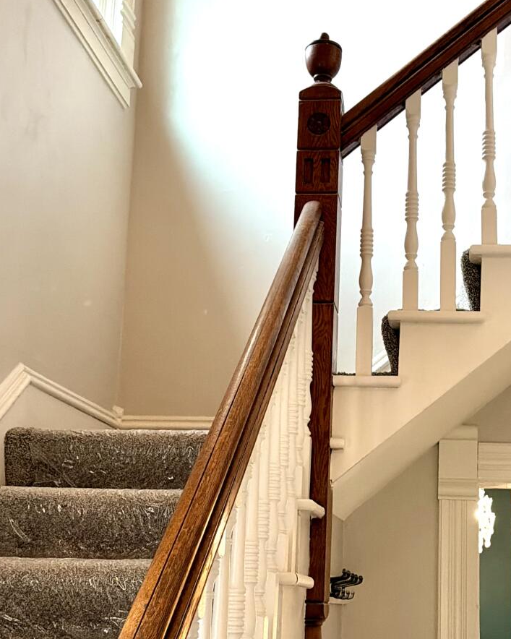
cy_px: 402
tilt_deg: +11.2
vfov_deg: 35.2
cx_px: 340
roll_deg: -1.4
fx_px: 1002
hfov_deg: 28.4
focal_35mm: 53
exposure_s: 1/60
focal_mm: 6.76
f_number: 1.78
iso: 320
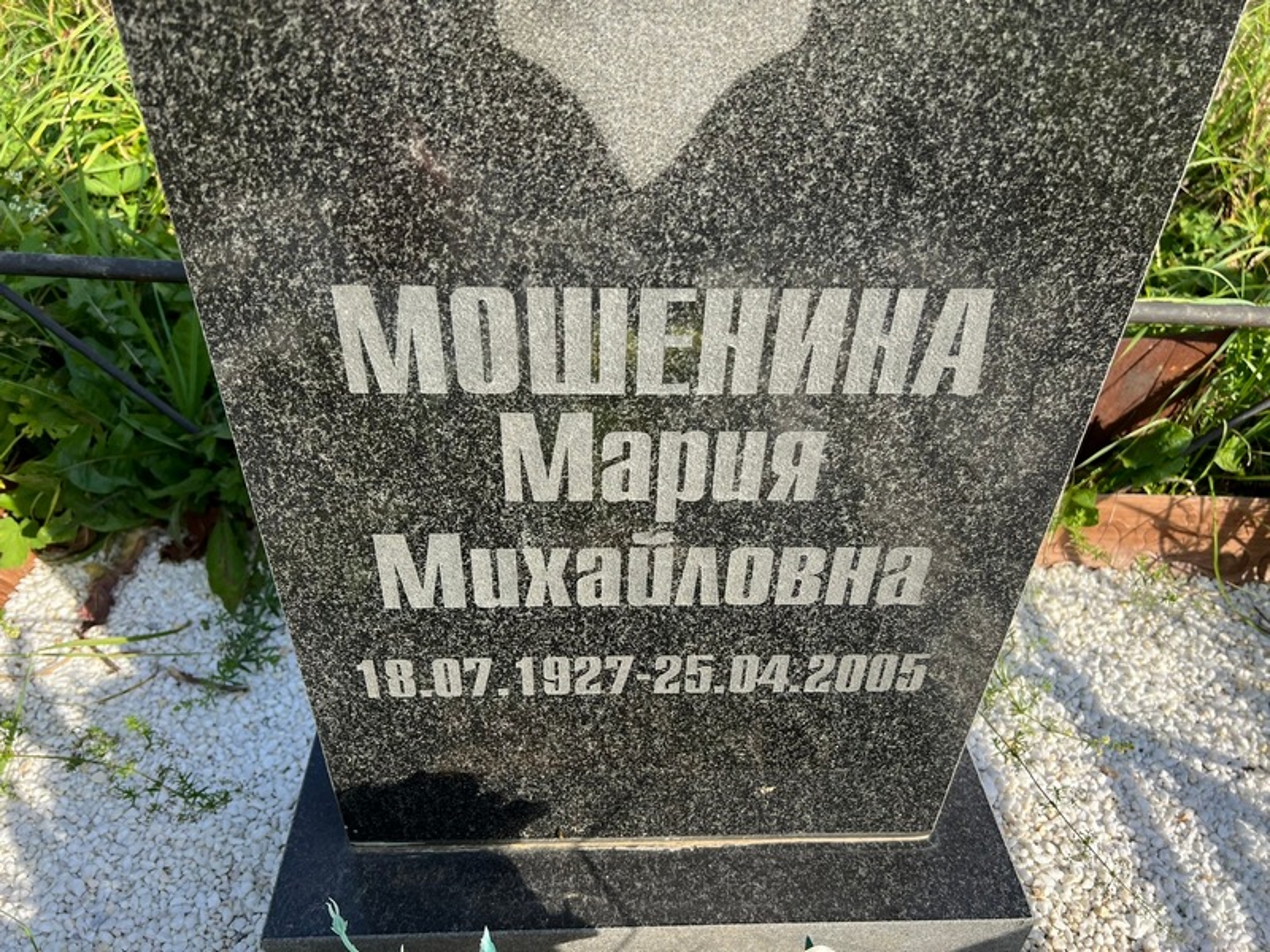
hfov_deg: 67.3
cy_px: 476
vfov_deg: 53.1
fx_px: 954
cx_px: 635
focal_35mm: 26
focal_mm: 5.7
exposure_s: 1/1295
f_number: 1.5
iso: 50
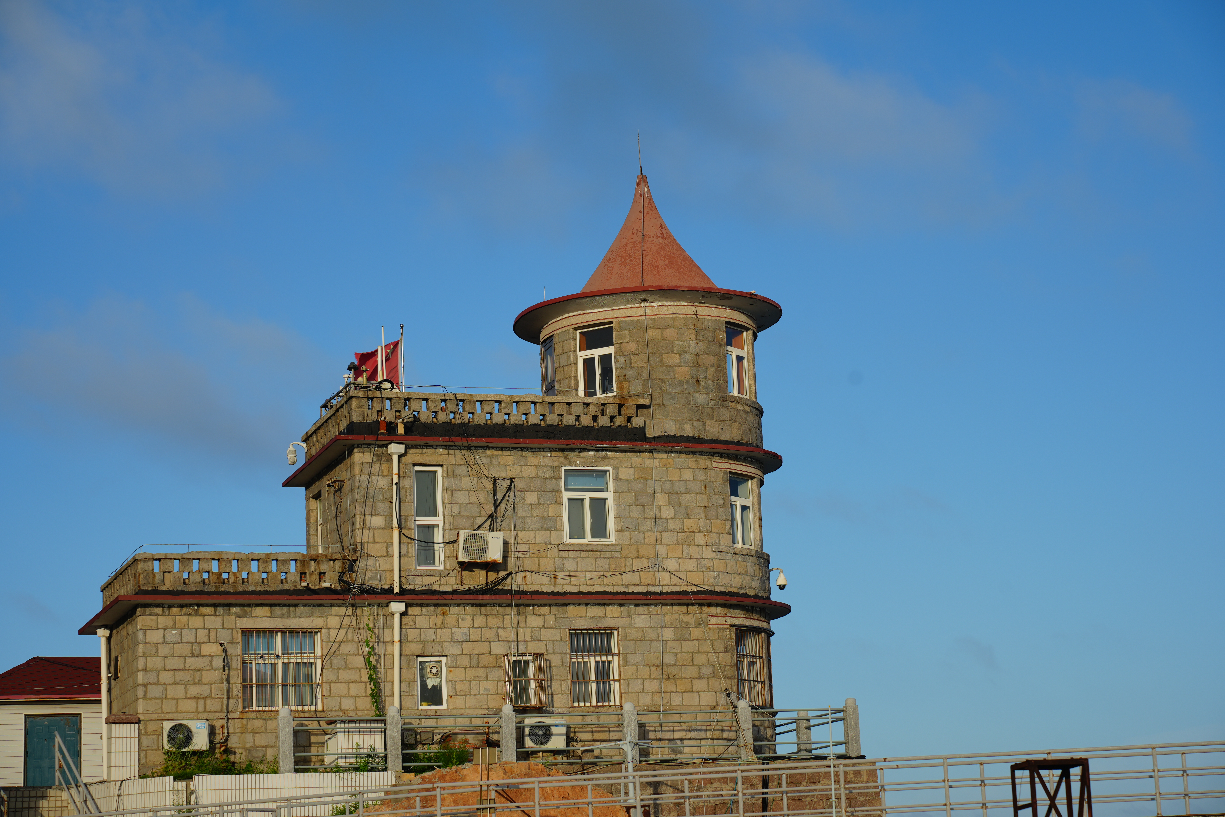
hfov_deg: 27.0
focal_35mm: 75
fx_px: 2552
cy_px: 408
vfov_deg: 18.2
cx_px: 612
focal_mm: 75
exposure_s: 1/250
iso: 50
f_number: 7.1
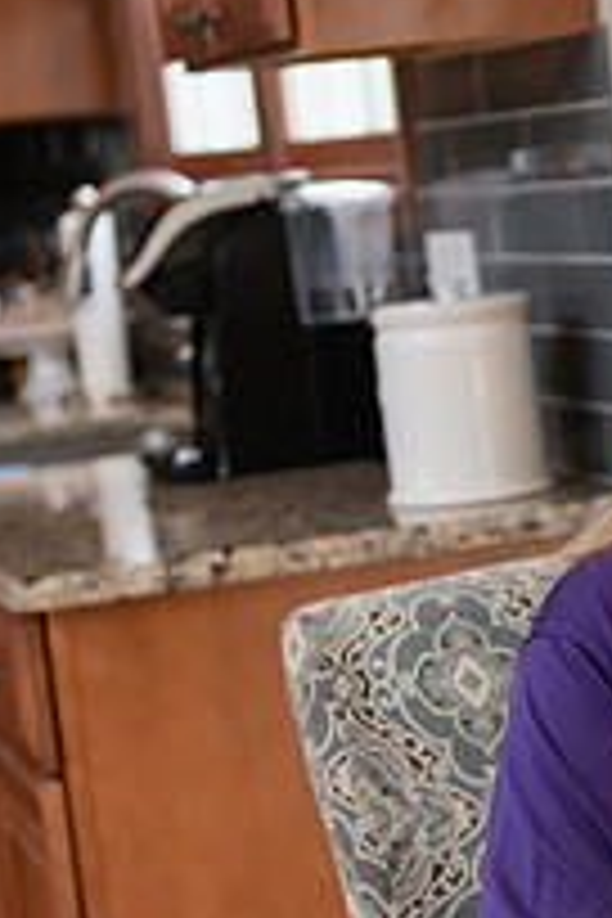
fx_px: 3187
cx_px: 756
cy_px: 655
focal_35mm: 125
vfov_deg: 16.3
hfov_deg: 10.8
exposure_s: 1/160
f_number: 3.2
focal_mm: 44
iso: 500
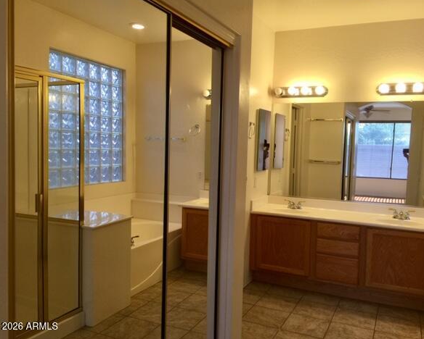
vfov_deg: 47.2
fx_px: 389
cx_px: 230
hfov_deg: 57.1
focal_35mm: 31
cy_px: 168
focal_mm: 4.15
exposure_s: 1/30
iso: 32
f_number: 2.2
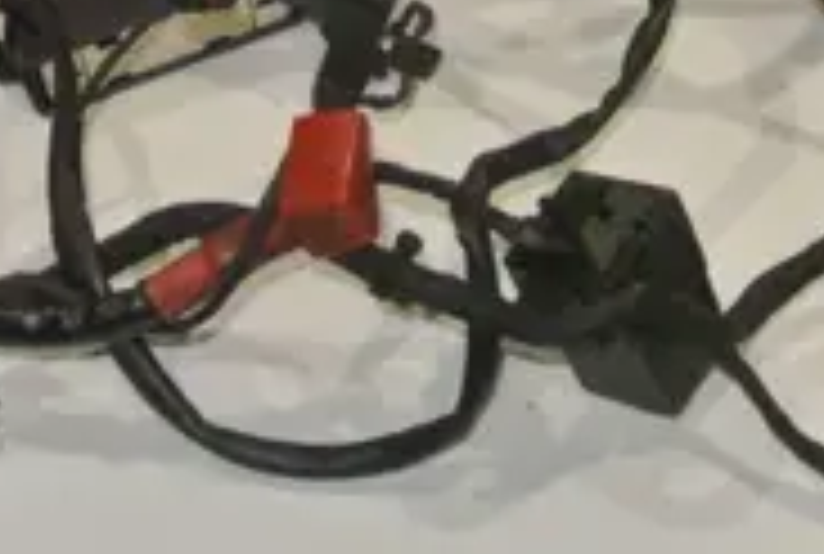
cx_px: 513
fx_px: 2019
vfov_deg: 15.4
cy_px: 18
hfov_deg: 23.0
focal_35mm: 88
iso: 200
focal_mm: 11.4
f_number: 3.5
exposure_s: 1/60
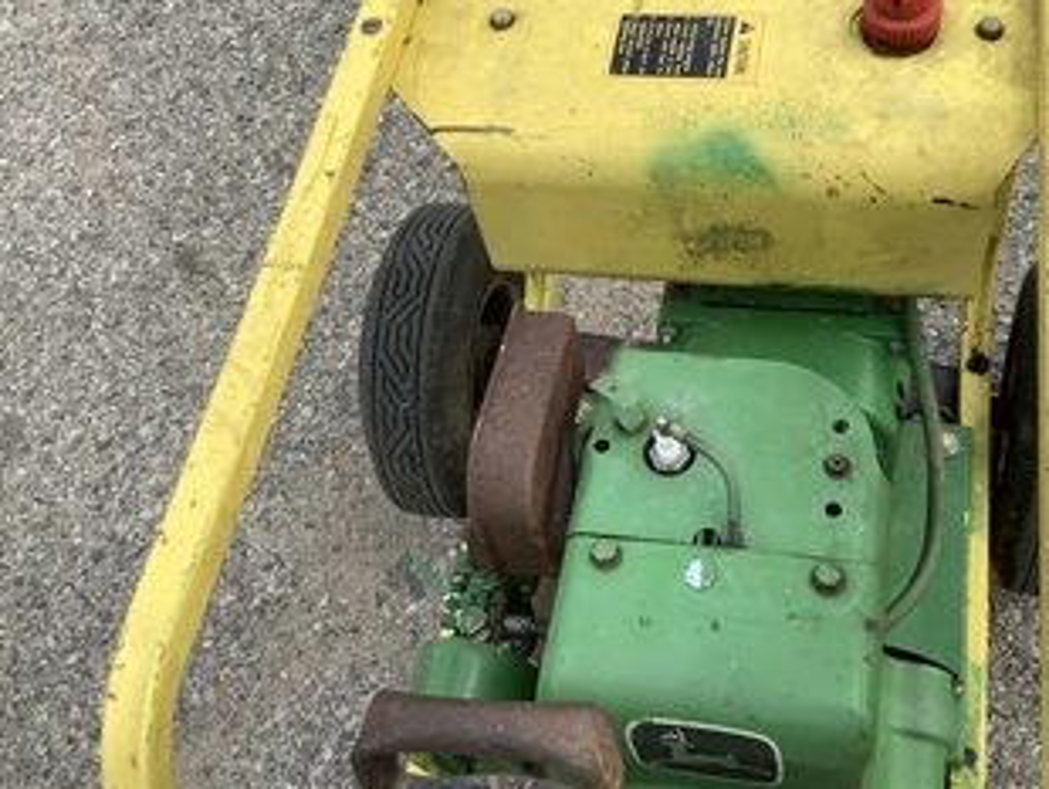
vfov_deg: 36.0
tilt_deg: -68.5
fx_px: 1213
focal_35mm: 40
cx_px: 592
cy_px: 393
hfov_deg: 46.7
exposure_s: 1/344
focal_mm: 3.3
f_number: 2.4
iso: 25
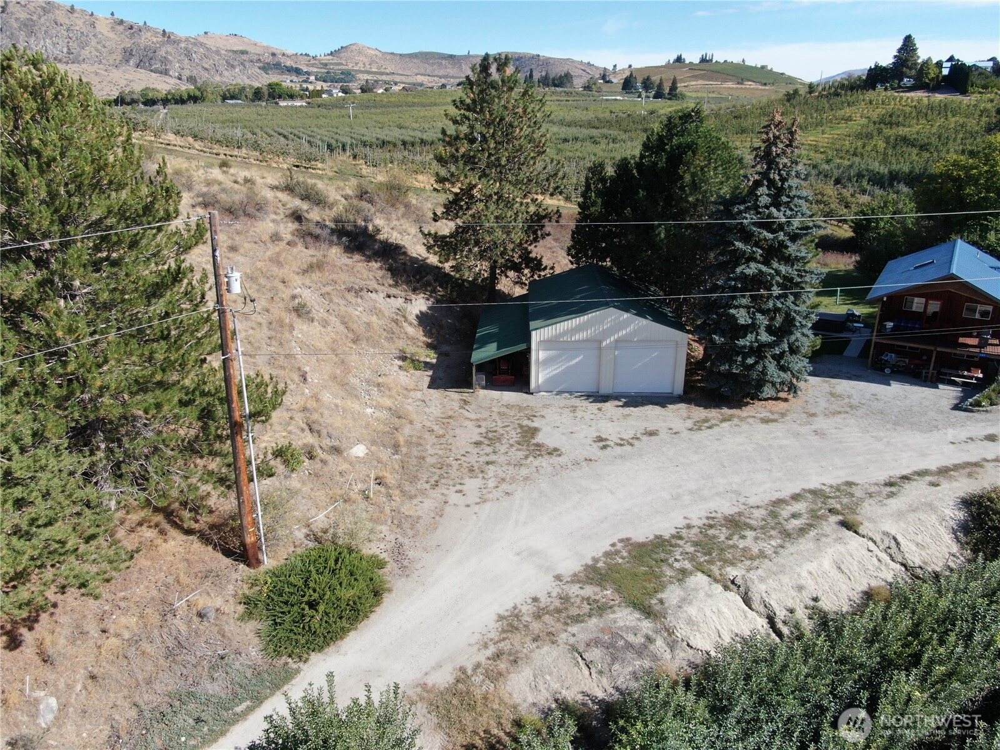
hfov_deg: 71.6
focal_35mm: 24
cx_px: 500
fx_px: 693
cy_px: 375
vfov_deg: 56.8
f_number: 2.8
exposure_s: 1/1000
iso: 110
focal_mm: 4.39
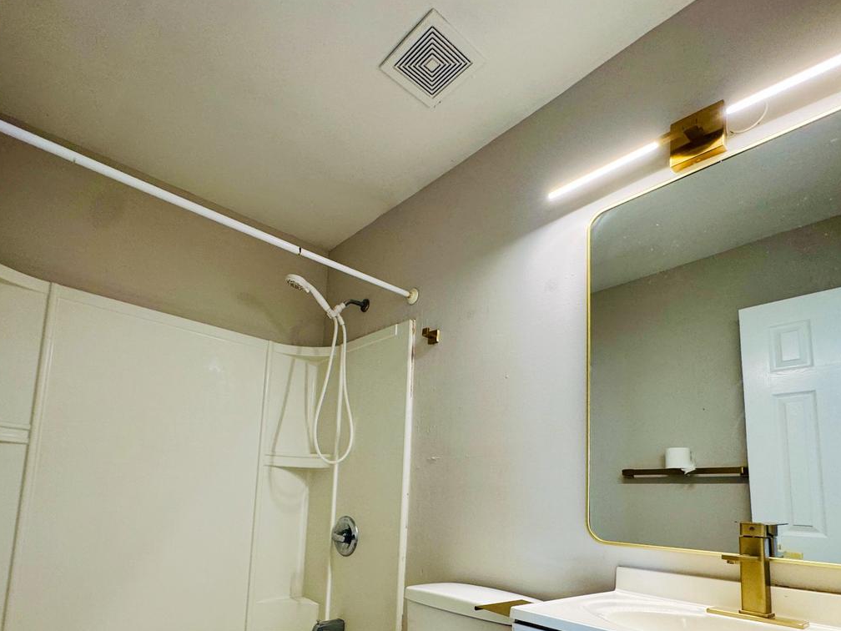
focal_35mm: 20
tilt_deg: +8.6
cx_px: 390
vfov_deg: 63.5
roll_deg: -3.8
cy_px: 442
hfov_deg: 81.6
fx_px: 486
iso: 200
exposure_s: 1/60
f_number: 2.2
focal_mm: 2.22
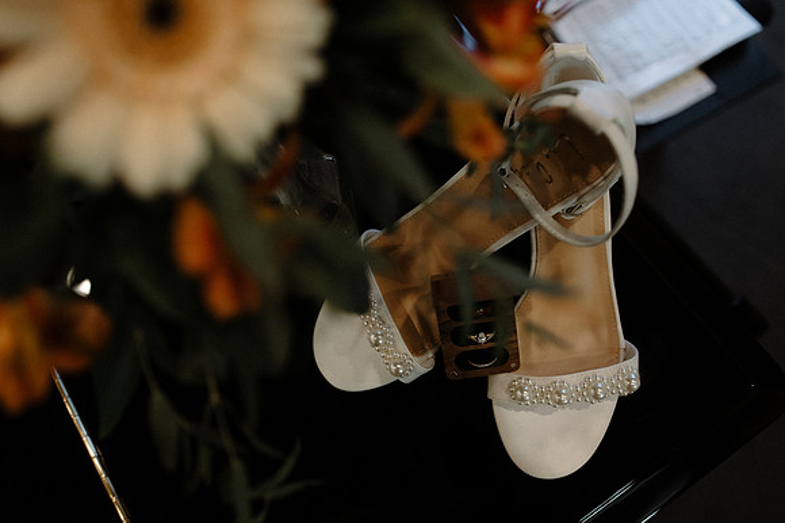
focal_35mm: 27
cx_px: 392
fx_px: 588
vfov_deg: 47.9
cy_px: 262
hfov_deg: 67.4
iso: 400
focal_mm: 18
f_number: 1.8
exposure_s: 1/250
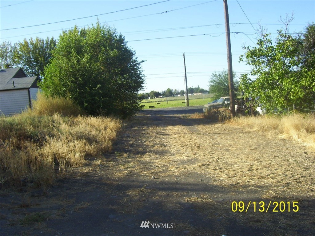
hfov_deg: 51.4
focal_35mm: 36
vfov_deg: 39.7
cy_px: 118
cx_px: 158
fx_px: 328
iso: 80
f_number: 4.8
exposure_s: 1/250
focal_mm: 6
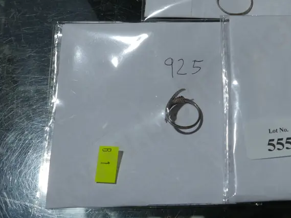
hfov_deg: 26.2
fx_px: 605
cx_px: 258
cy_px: 49
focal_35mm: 72
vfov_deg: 20.3
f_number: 5.6
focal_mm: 20
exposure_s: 1/125
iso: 200
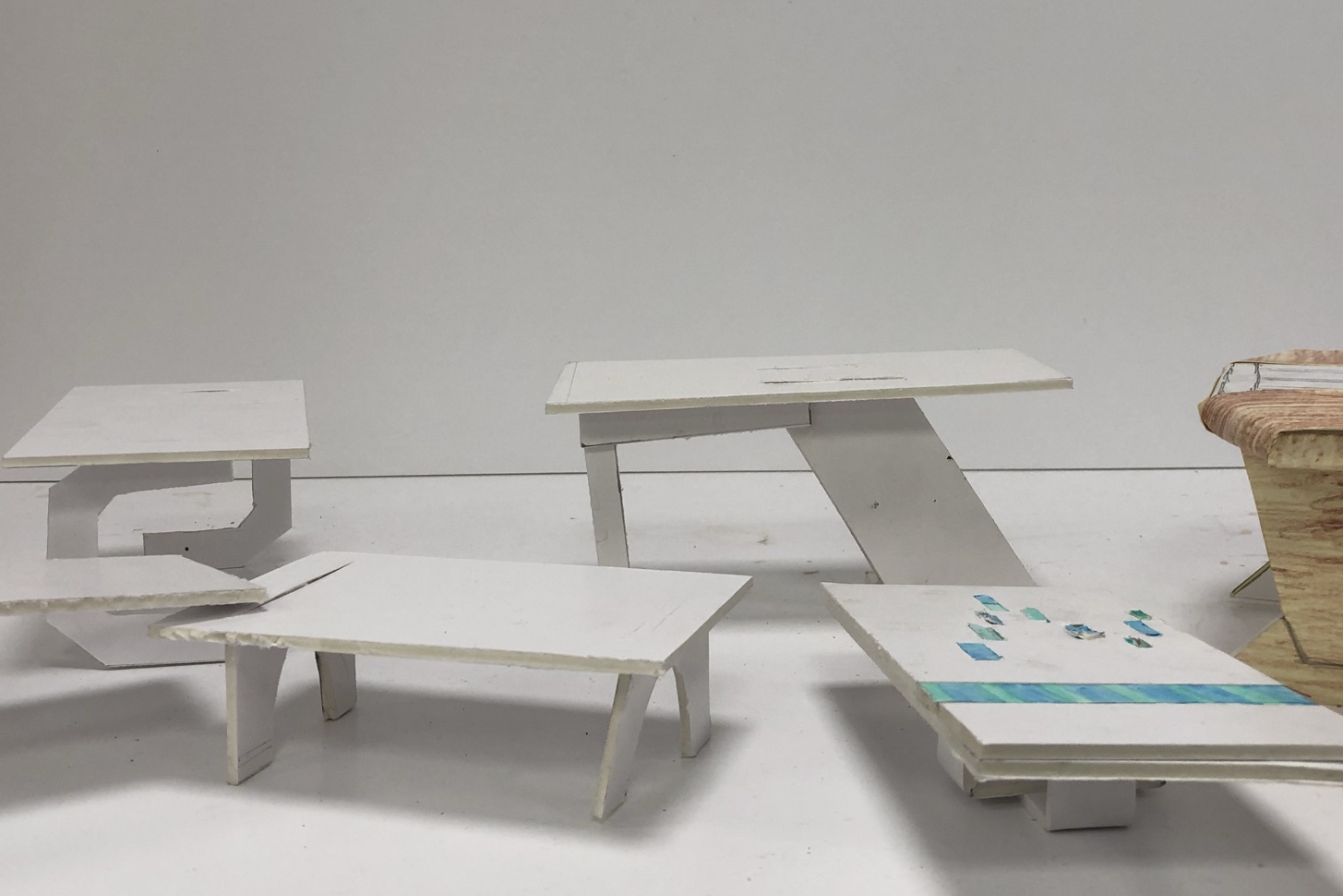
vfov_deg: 32.3
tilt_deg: -3.7
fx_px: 1529
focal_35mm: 41
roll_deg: +2.5
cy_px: 292
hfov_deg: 47.4
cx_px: 640
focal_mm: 4
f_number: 1.8
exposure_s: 1/50
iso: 25
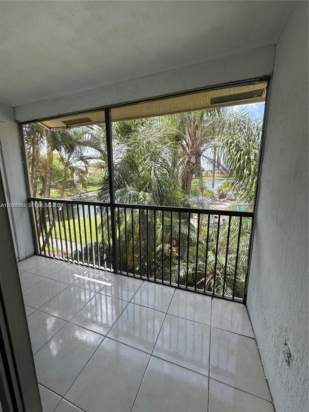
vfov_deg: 102.1
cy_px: 206
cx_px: 154
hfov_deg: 85.7
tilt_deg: -10.6
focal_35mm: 14
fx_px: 167
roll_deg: +0.9
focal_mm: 2.22
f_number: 2.2
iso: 40
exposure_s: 1/250
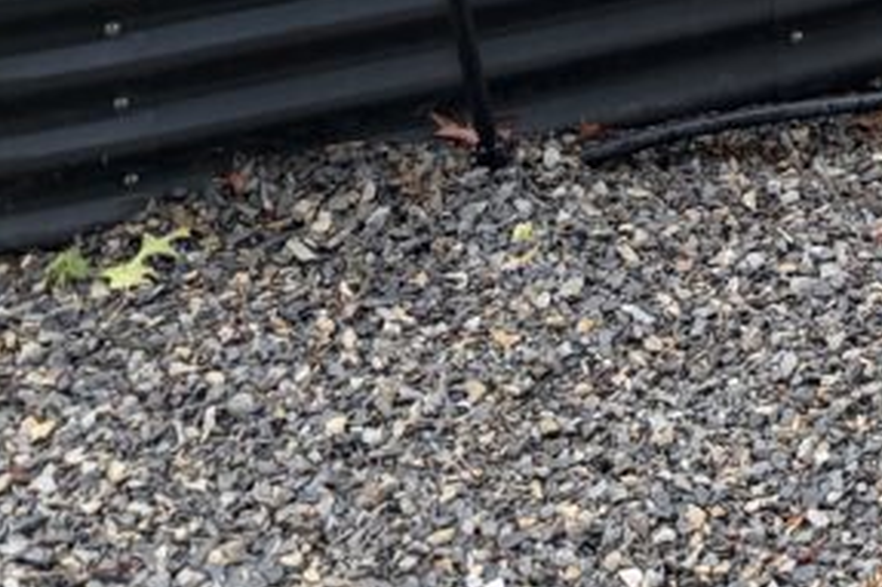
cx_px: 1220
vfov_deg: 13.5
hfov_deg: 20.4
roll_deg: +0.6
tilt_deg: -16.0
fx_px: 2179
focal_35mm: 89
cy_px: -516
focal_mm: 6.76
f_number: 1.78
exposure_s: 1/132
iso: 200
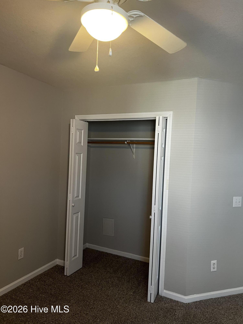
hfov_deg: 53.1
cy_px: 162
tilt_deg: -1.5
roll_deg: -2.6
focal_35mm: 26
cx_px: 122
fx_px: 243
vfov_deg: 67.3
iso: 125
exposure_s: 1/60
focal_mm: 5.7
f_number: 1.5
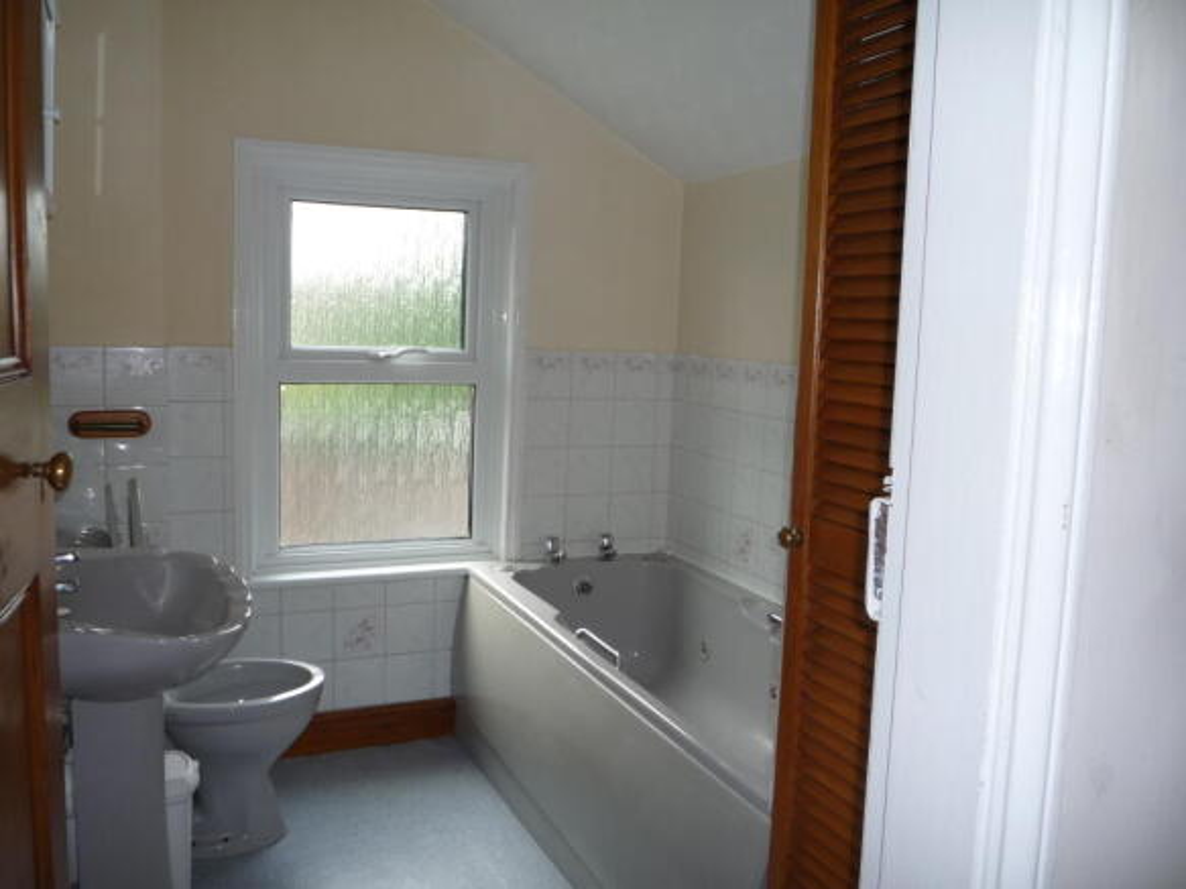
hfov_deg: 60.0
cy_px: 444
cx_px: 593
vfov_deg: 46.8
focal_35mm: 30
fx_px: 1028
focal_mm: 5.2
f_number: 3.3
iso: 100
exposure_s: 1/30
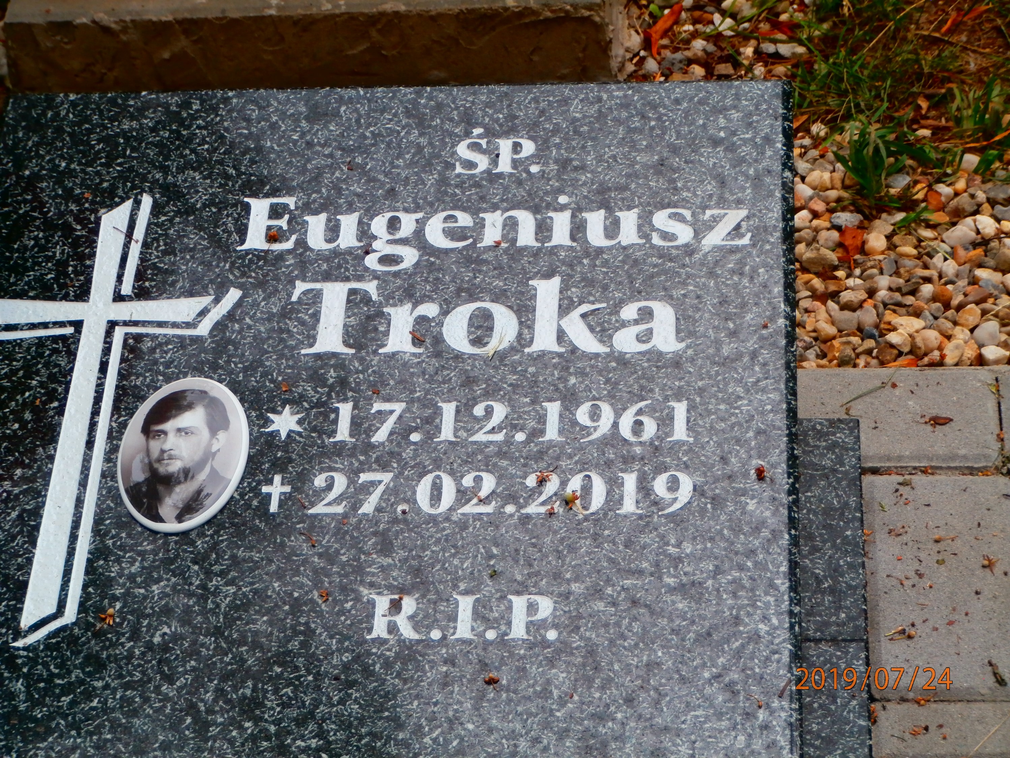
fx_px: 2509
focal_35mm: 86
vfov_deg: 17.2
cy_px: 379
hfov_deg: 22.8
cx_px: 505
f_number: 5
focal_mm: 15.16
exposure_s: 1/160
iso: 100
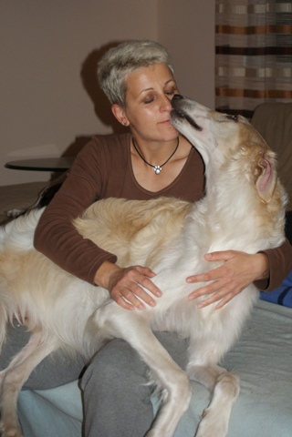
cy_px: 218
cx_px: 146
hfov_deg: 18.2
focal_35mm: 75
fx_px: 912
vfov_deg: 27.0
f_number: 5.6
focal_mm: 50
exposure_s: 1/80
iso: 400
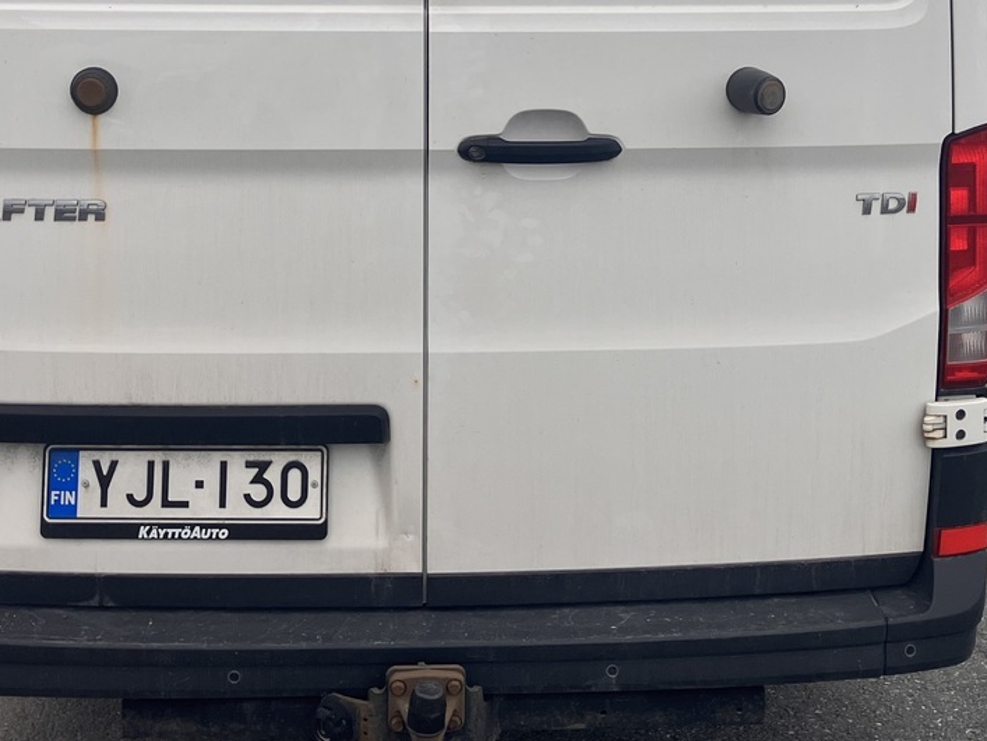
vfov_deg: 24.7
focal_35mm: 57
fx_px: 1626
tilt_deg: -4.4
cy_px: 32
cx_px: 498
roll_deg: -0.7
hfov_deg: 33.8
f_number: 1.8
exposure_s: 1/2024
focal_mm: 3.99
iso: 32
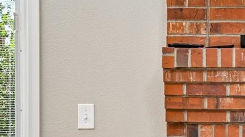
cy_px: 126
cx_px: 324
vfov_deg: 11.4
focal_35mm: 105
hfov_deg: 18.8
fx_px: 682
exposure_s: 1/10
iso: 400
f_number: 11
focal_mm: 30
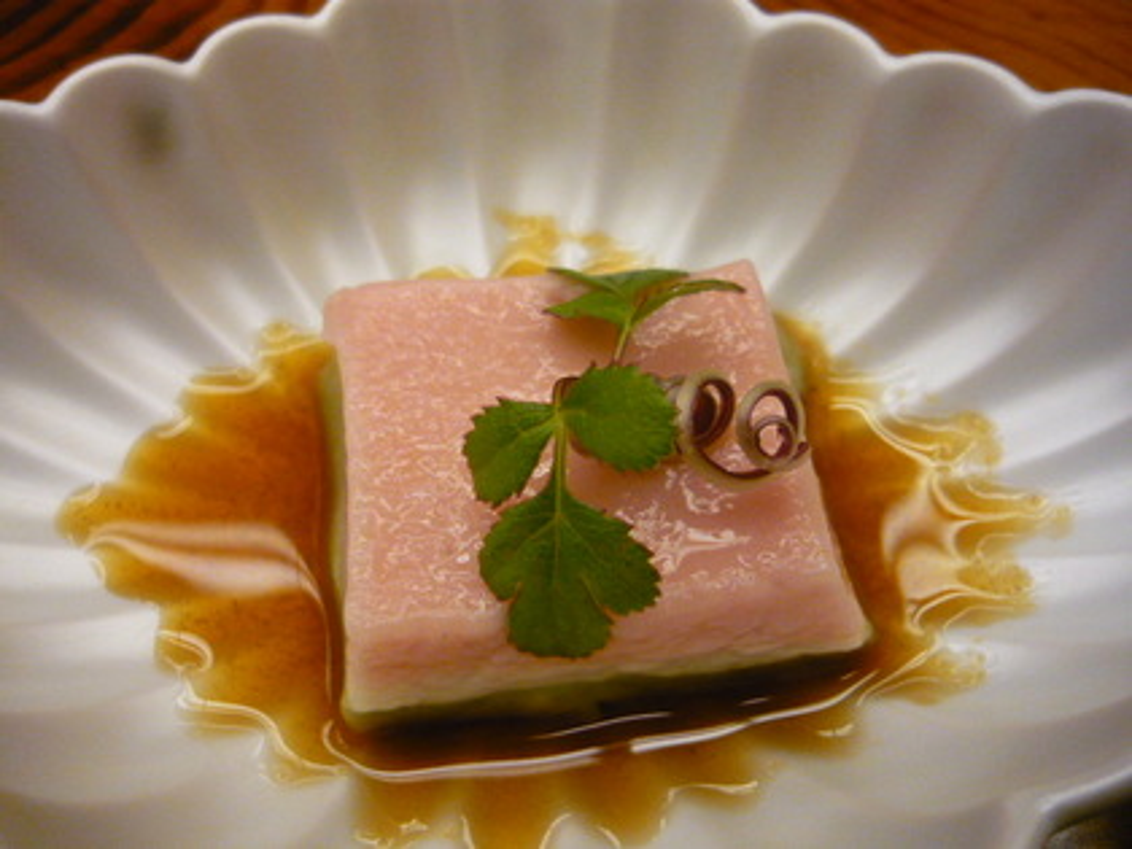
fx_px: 1079
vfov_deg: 42.9
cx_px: 566
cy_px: 424
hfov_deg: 55.4
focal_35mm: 33
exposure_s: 1/25
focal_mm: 5.5
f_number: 2.8
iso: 400
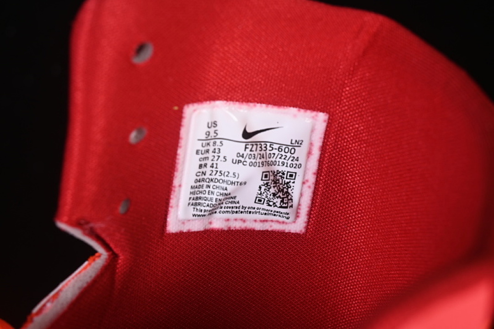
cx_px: 247
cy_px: 164
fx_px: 967
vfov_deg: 19.3
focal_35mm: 70
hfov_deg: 28.6
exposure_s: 1/80
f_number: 7.1
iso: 160
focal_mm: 47
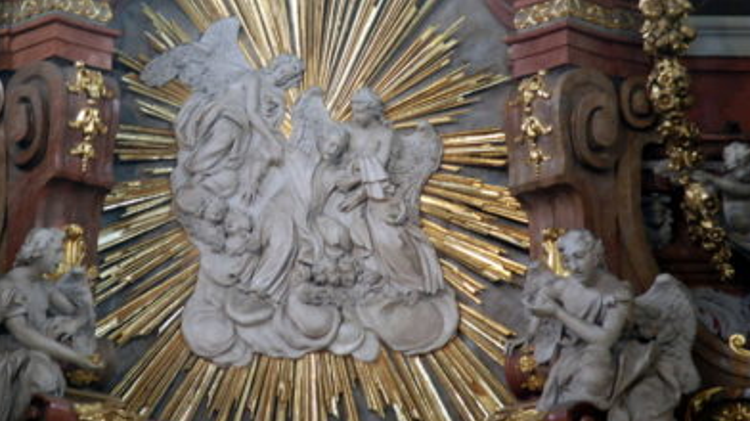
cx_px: 310
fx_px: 4075
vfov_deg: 5.9
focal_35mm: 205
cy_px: 166
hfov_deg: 10.5
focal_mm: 102
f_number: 5.3
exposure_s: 1/40
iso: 1000
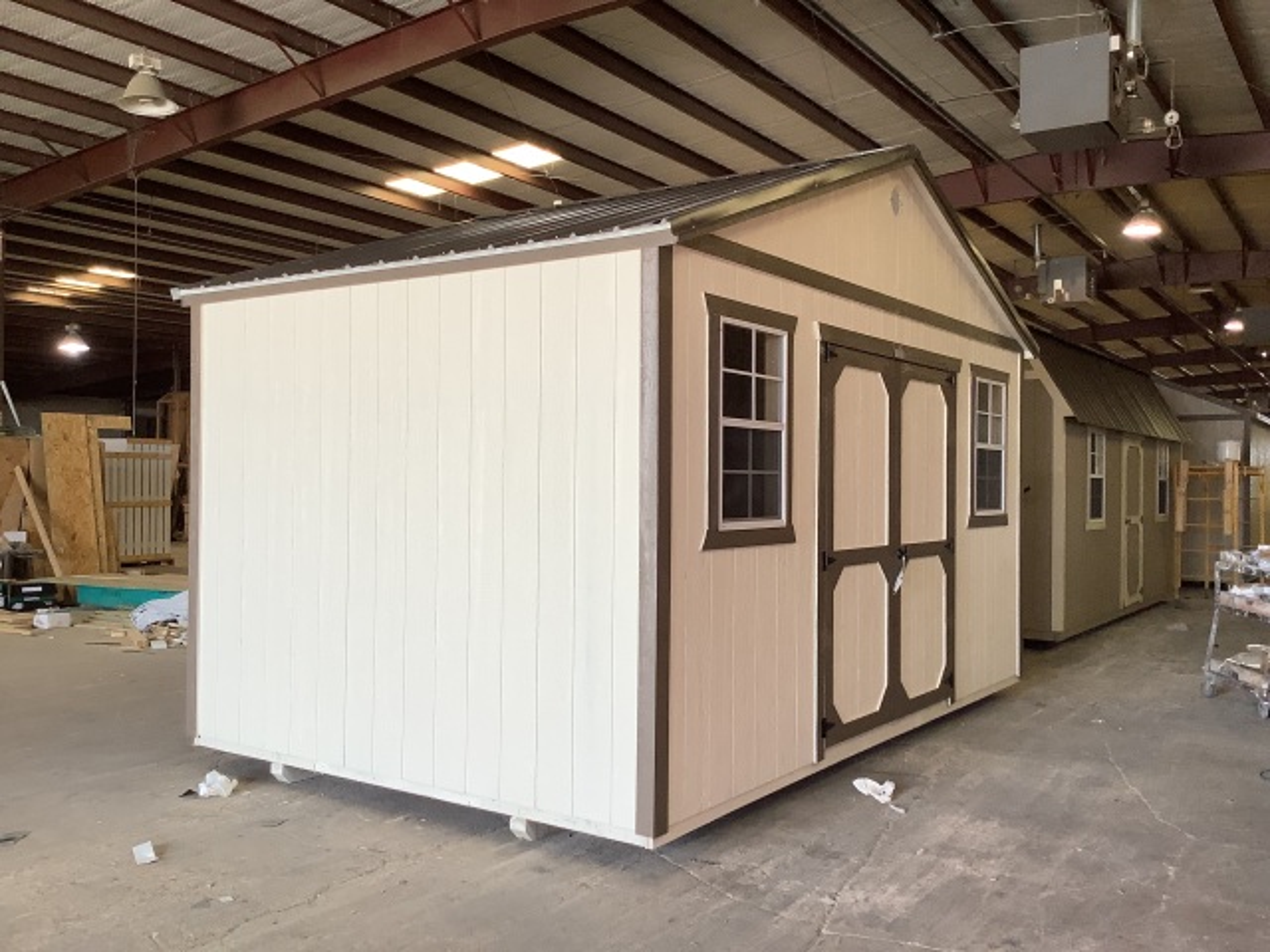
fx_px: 1137
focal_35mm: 31
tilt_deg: +0.4
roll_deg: -0.7
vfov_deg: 45.4
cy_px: 476
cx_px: 635
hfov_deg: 58.4
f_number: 2.4
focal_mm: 3.3
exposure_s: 1/120
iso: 80
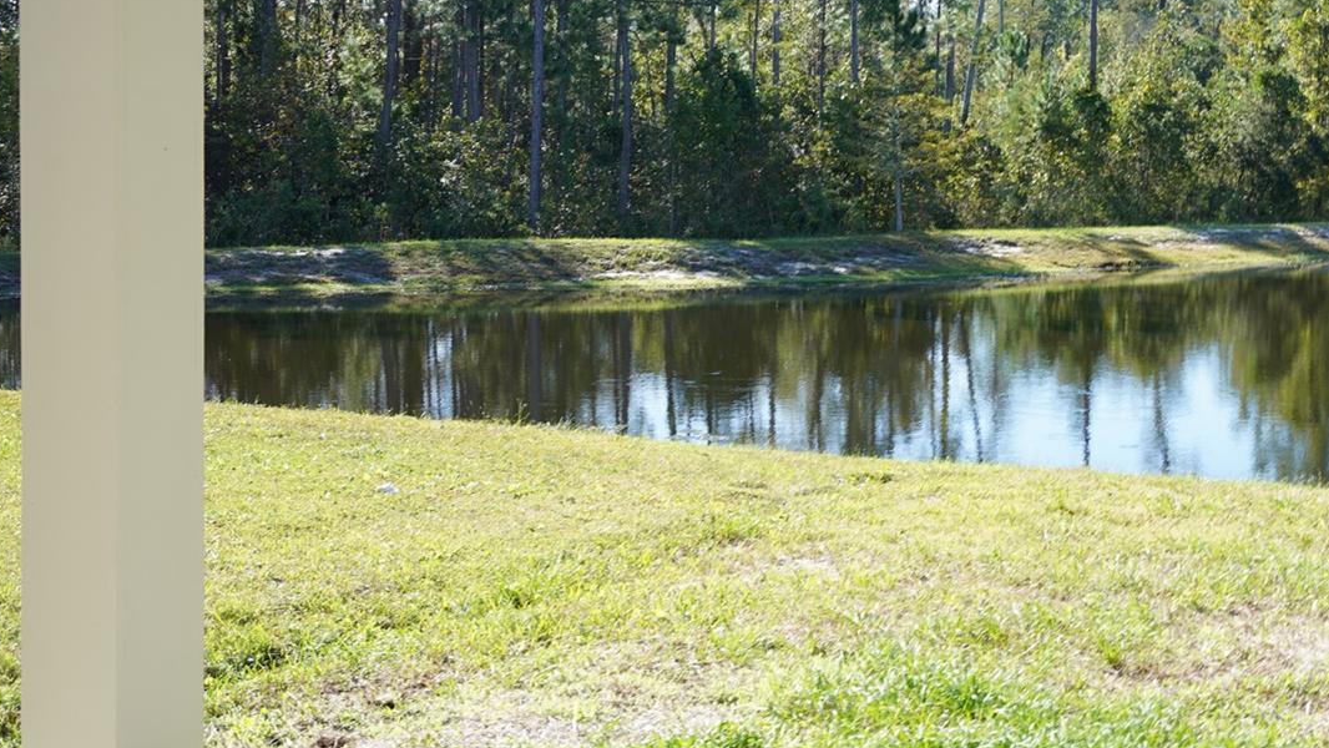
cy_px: 257
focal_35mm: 55
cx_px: 879
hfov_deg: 37.5
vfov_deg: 21.8
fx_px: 1938
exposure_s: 1/60
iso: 100
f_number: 9
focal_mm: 35
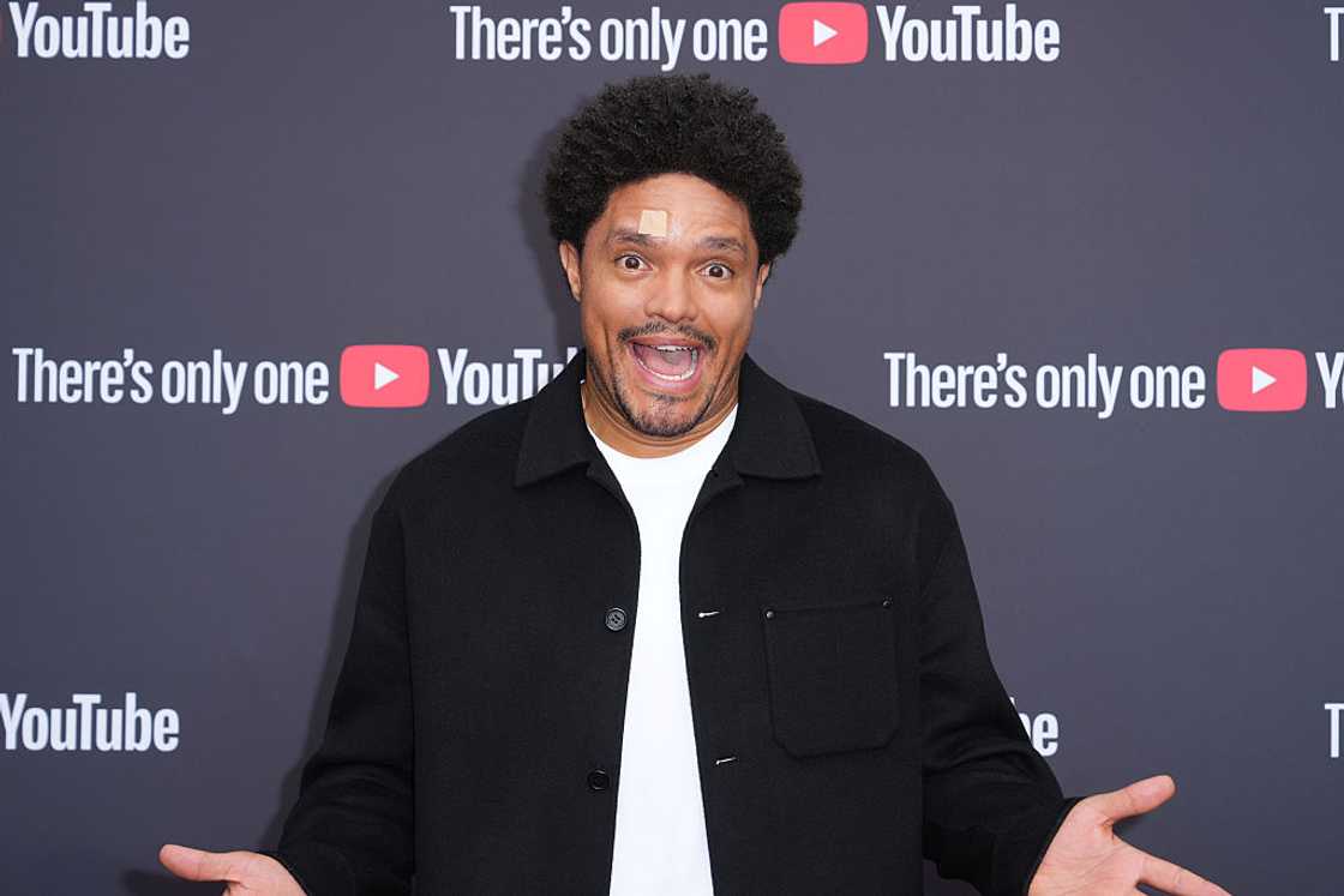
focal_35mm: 61
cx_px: 672
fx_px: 2277
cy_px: 448
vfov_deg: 22.3
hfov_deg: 32.9
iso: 160
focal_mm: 61
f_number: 5
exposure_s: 1/200
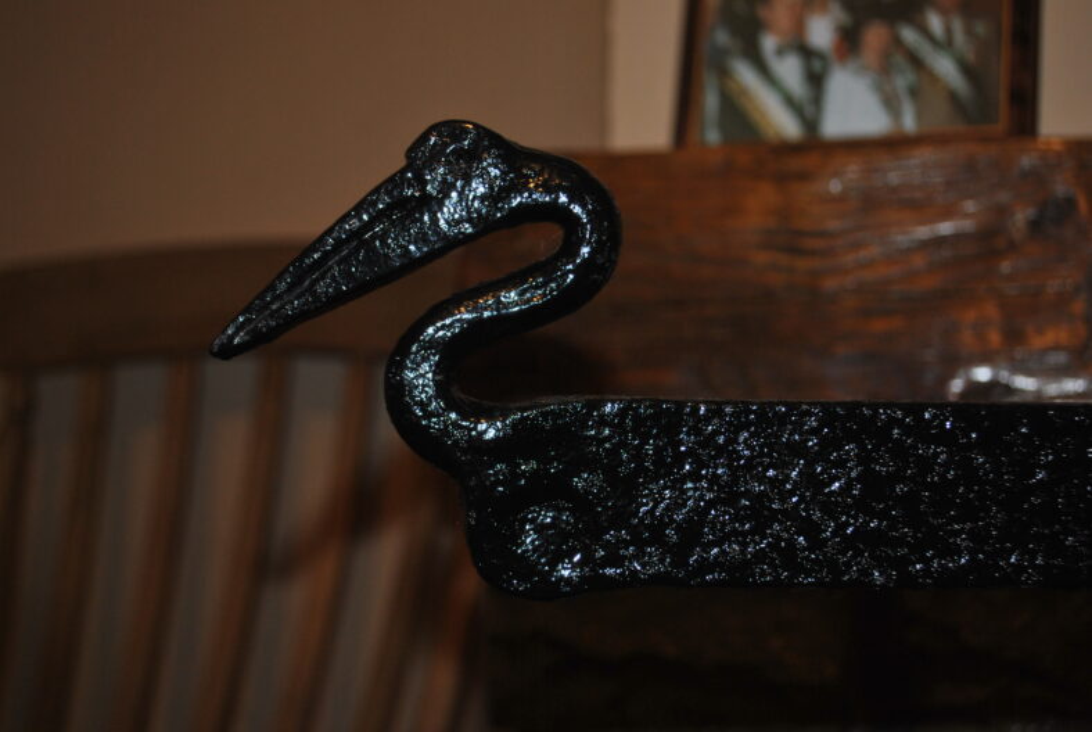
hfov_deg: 41.1
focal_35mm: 48
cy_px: 366
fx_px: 1458
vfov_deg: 28.2
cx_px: 546
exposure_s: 1/60
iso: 200
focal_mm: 32
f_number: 4.8
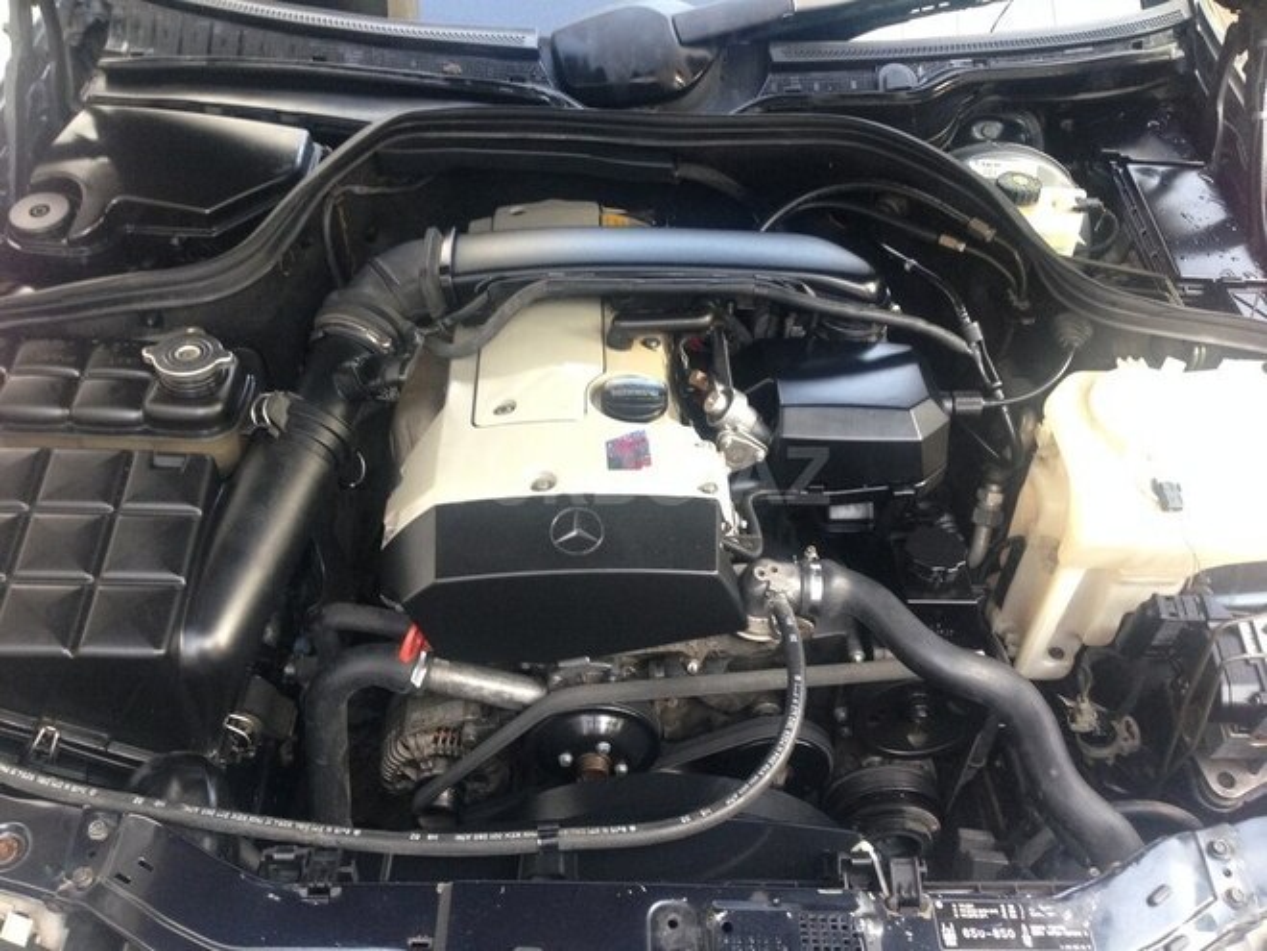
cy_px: 476
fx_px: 1208
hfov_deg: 55.4
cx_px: 634
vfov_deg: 42.9
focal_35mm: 33
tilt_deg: -46.0
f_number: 2.4
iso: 160
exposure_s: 1/20
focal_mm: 4.12
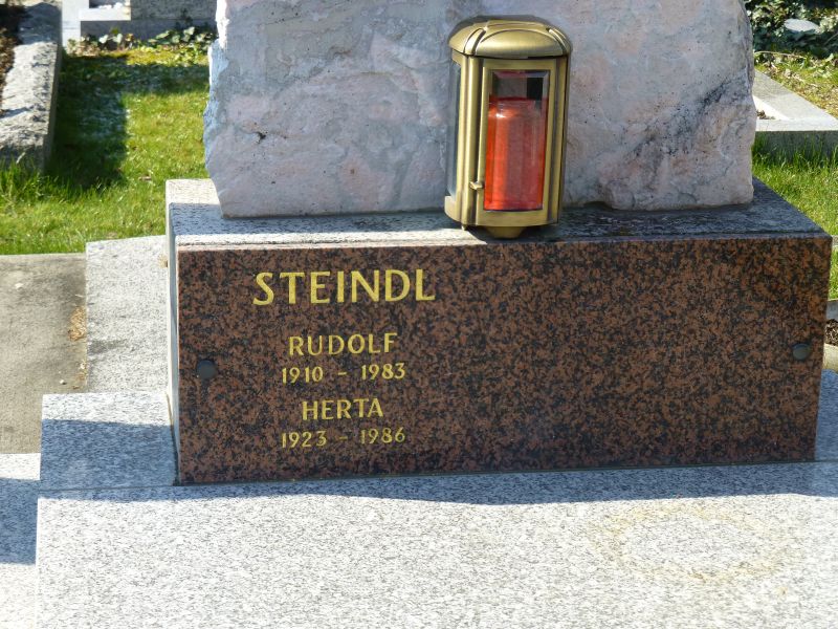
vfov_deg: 16.4
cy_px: 314
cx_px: 419
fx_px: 2179
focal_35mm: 90
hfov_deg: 21.8
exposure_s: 1/250
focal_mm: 16.1
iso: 100
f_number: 5.2
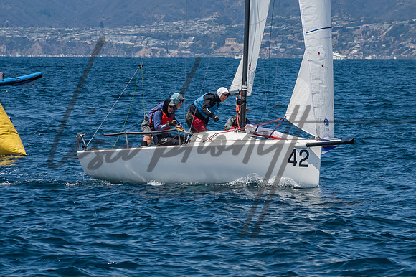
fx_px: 3199
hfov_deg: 7.4
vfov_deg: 5.0
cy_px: 138
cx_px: 208
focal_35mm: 277
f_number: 14
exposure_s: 1/800
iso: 640
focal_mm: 185
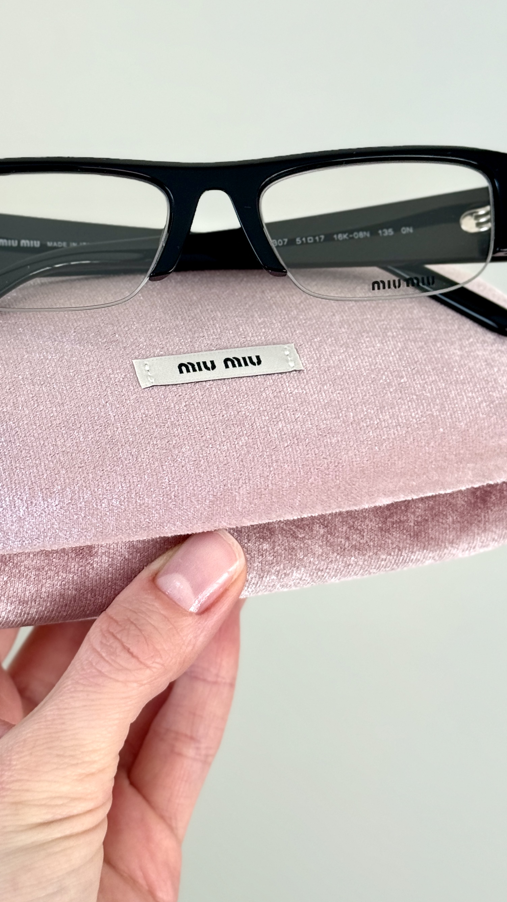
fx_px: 1888
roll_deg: -0.4
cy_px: 333
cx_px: 197
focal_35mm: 79
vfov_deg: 26.8
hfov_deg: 15.3
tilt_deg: -22.6
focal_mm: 6.76
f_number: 1.78
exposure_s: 1/137
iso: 50
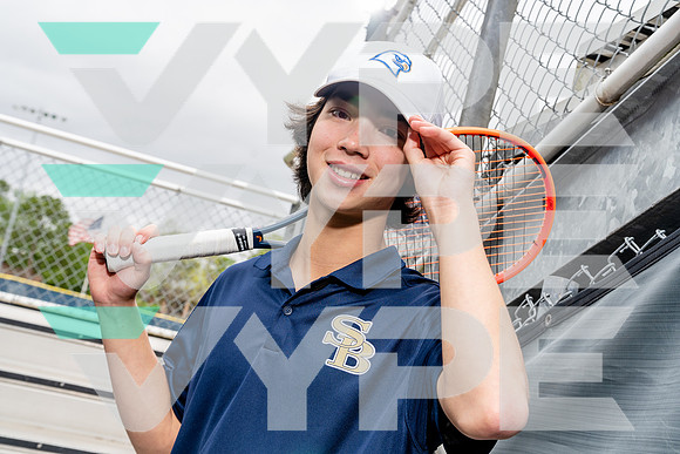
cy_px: 227
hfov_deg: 42.7
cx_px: 340
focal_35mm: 46
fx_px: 869
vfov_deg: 29.3
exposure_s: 1/160
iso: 200
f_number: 8
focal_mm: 46
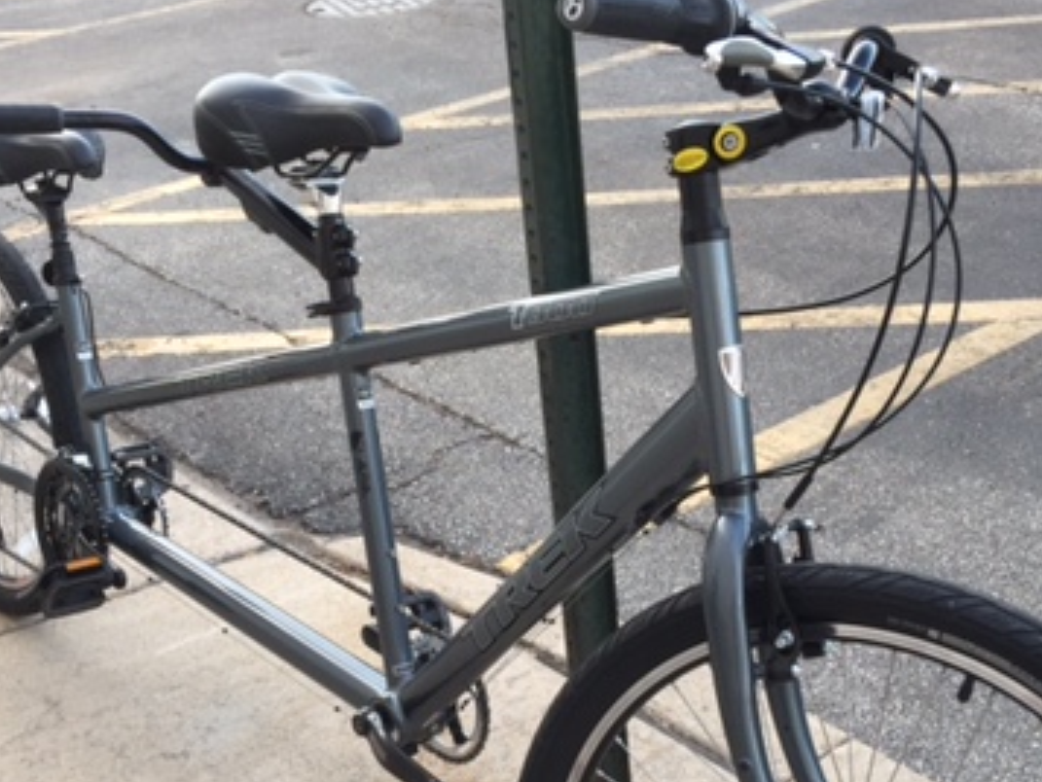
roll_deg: +6.1
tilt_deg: -28.4
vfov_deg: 27.8
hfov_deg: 36.7
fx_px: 1566
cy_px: 531
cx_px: 441
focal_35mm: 52
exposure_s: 1/120
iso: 40
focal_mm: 4.15
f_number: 2.2
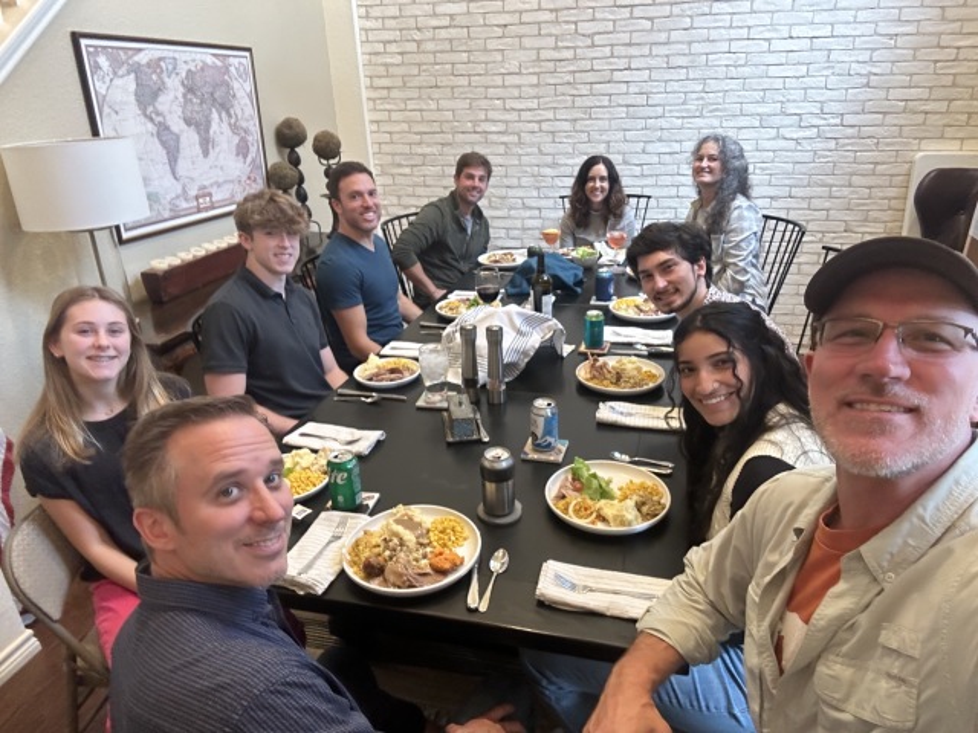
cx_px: 489
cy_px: 366
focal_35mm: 23
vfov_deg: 58.9
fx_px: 650
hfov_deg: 73.9
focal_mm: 2.69
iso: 320
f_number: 1.9
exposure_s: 1/40
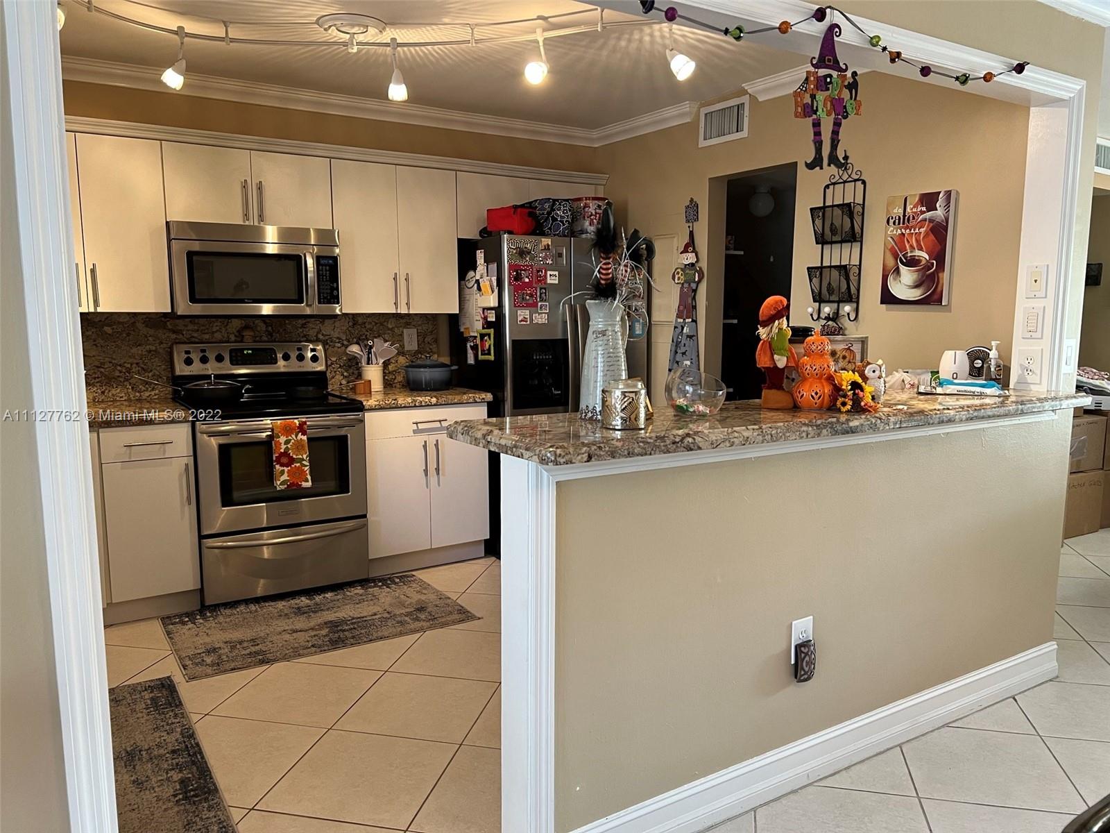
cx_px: 555
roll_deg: -0.5
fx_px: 834
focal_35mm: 26
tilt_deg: -8.2
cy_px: 416
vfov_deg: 53.1
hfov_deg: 67.3
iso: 125
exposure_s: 1/60
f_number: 1.5
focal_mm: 5.7
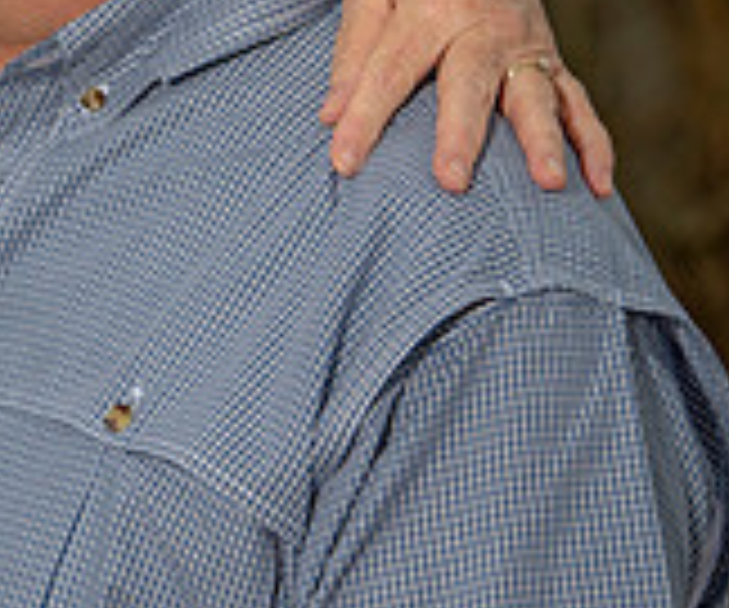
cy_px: -23
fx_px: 10549
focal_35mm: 481
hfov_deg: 3.9
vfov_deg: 3.3
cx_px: -114
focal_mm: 125
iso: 160
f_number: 5.6
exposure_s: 1/200
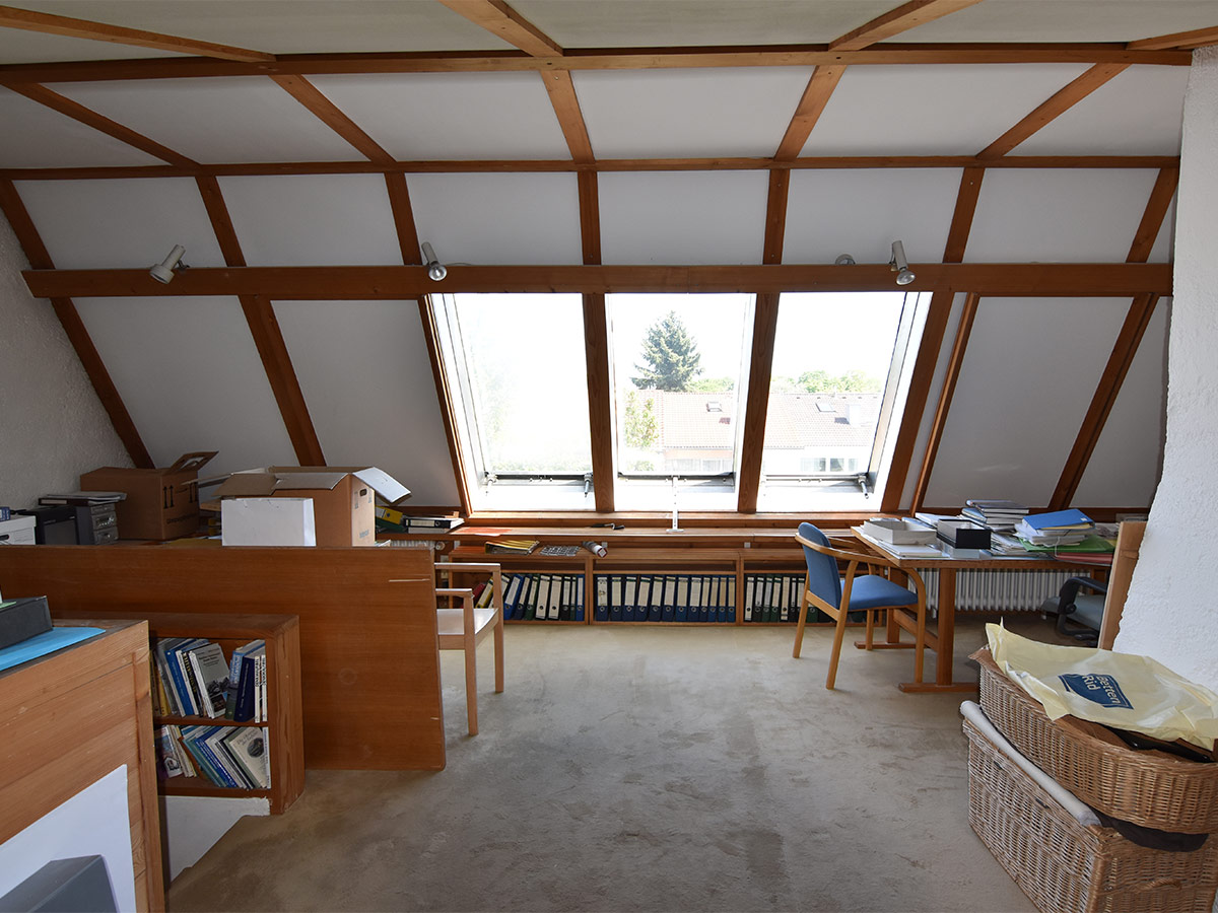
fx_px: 915
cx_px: 609
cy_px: 456
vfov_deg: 53.1
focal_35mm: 26
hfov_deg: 67.3
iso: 25
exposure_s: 1/465
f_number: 1.8
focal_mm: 4.25
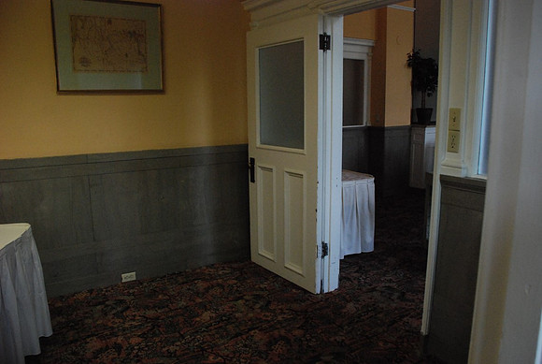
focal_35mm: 27
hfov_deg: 67.3
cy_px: 182
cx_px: 271
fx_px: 407
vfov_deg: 48.1
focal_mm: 18
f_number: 4.5
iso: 1600
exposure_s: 1/200
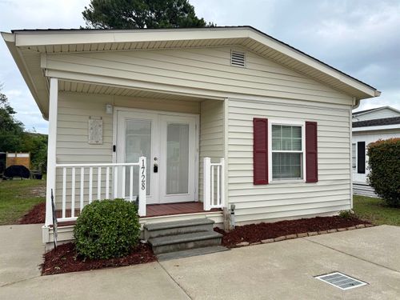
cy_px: 150
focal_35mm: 24
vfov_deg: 56.8
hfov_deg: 71.6
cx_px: 200
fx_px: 277
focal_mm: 6.76
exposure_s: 1/3584
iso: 80
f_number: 1.78
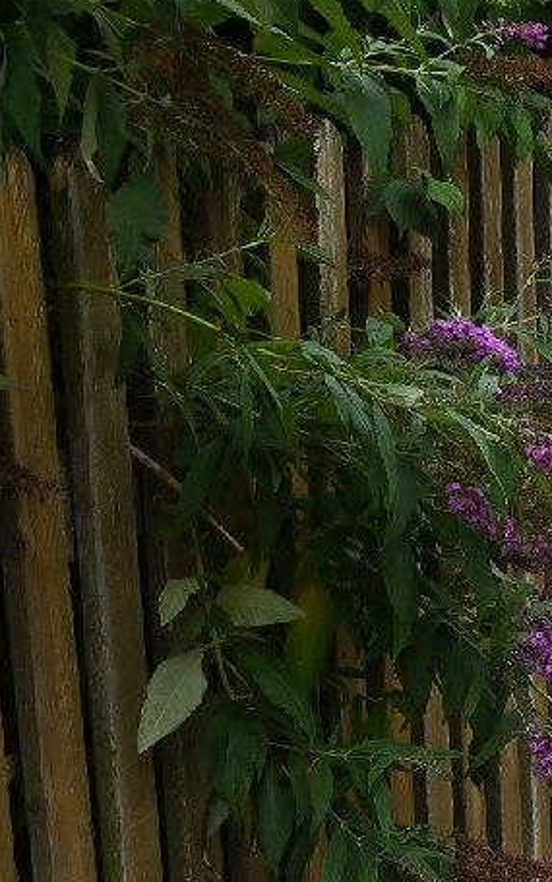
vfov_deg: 20.0
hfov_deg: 12.1
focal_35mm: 103
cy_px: 671
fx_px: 2475
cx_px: 832
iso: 800
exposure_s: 1/160
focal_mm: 24
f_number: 8
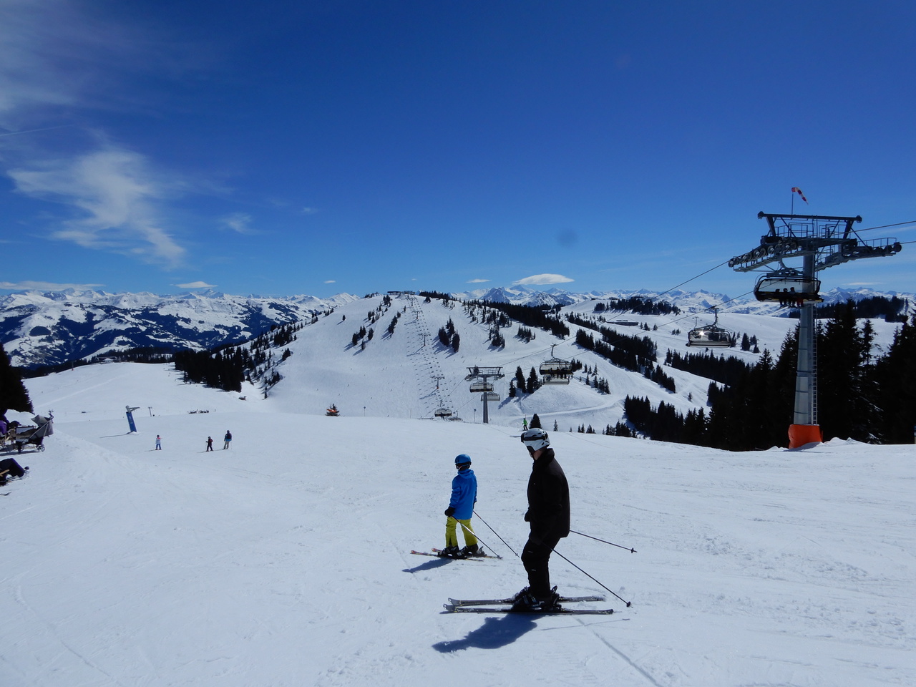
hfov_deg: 71.6
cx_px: 458
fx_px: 635
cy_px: 344
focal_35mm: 24
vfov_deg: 56.8
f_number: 6.3
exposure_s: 1/1600
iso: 80
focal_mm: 4.3
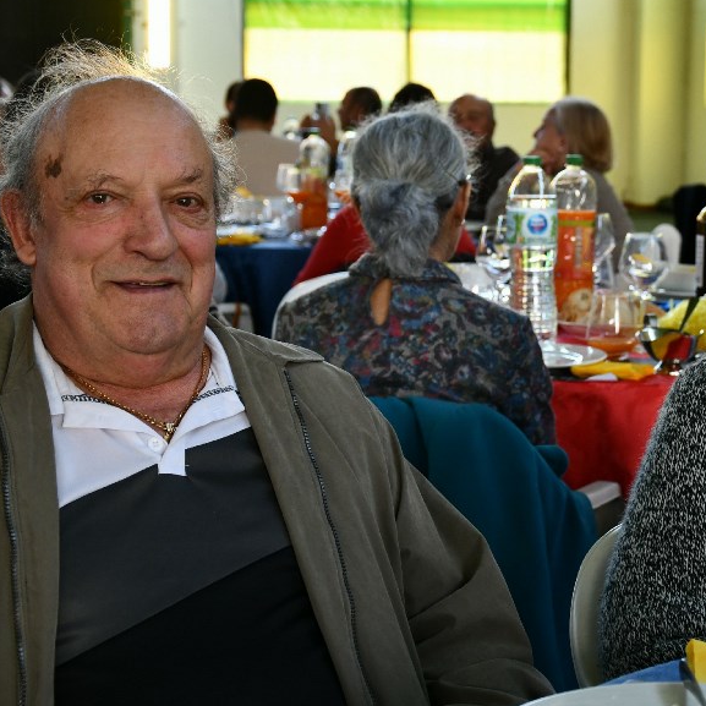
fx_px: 1984
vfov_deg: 20.2
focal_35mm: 86
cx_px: 487
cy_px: 302
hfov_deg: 20.1
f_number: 4.5
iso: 800
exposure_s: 1/160
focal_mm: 38
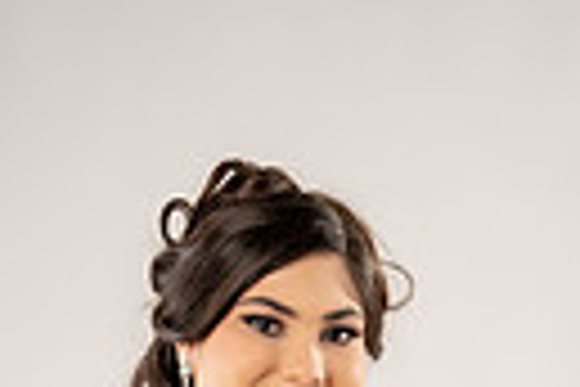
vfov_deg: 8.5
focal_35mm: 147
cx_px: 454
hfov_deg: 13.9
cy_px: 950
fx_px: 2368
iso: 250
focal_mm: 42
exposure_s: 1/320
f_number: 2.5
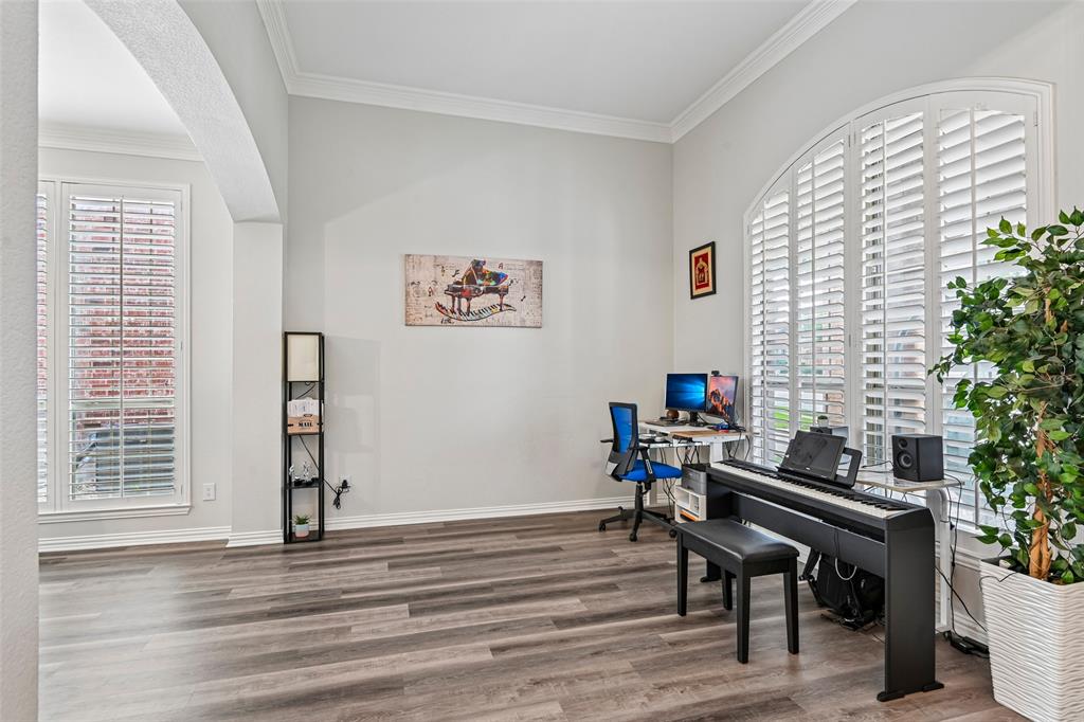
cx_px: 542
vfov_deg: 67.3
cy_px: 361
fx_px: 542
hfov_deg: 90.0
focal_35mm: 18
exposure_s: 1/8
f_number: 8
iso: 400
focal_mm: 18
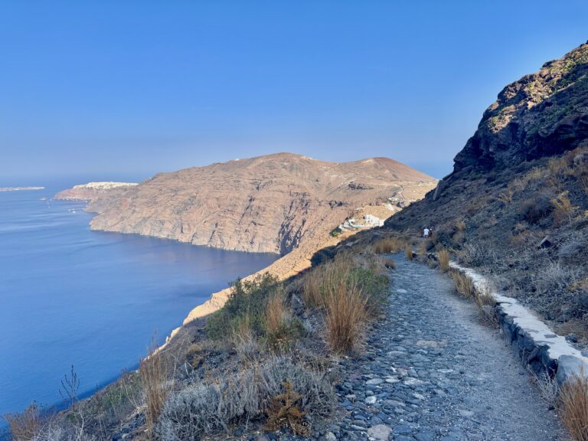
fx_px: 408
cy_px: 220
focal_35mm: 24
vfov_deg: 56.8
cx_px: 294
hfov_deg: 71.6
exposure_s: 1/3413
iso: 80
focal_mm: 6.76
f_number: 1.78
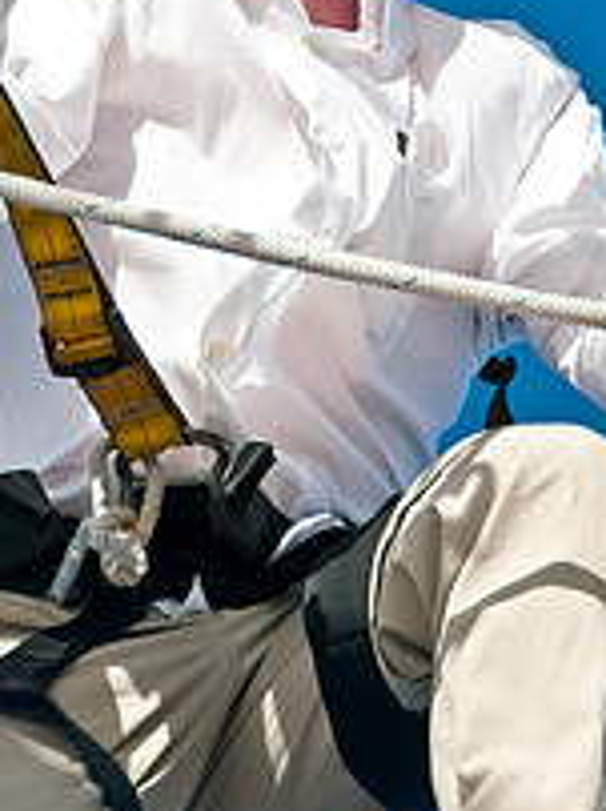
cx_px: 536
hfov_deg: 4.1
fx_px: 8421
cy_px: 40
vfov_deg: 5.5
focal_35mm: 360
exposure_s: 1/1000
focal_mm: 112
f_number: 6.3
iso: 200
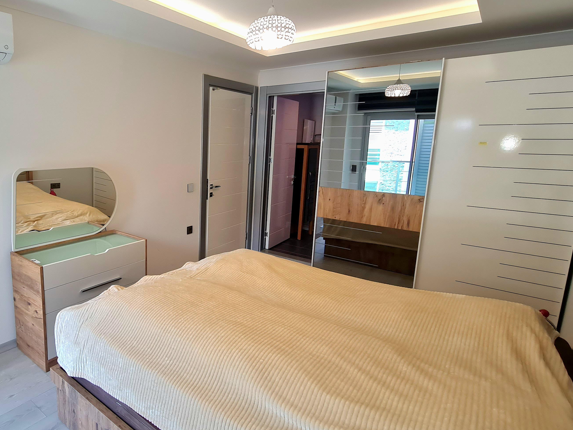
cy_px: 205
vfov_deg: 65.9
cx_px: 183
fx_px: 331
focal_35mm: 20
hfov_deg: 78.6
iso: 100
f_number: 2.2
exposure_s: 1/50
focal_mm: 2.2
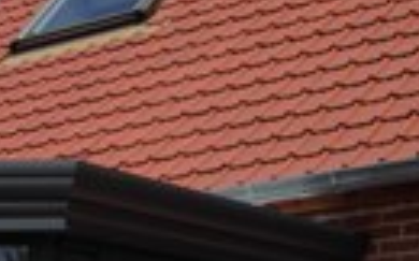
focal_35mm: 129
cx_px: -122
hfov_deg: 15.4
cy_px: 632
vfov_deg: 9.1
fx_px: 1472
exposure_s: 1/2088
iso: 50
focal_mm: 4.12
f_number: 2.4
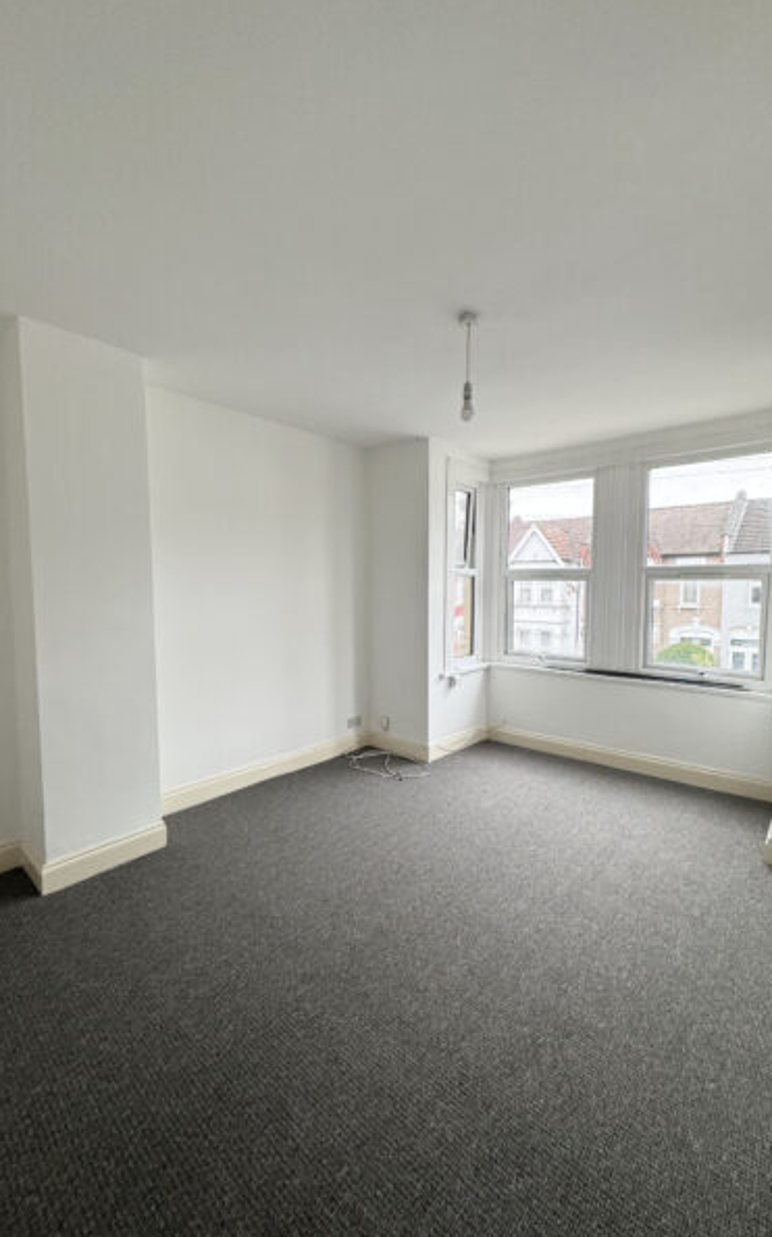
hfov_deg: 74.7
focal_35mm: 15
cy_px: 623
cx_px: 400
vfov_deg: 101.5
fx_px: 505
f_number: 2.2
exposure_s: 1/99
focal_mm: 2.2
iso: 250
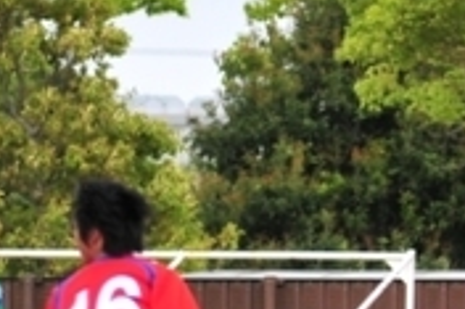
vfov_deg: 1.3
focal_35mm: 1023
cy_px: 506
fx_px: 13201
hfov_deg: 2.0
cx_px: -568
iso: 400
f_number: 5.6
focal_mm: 150
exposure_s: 1/1000
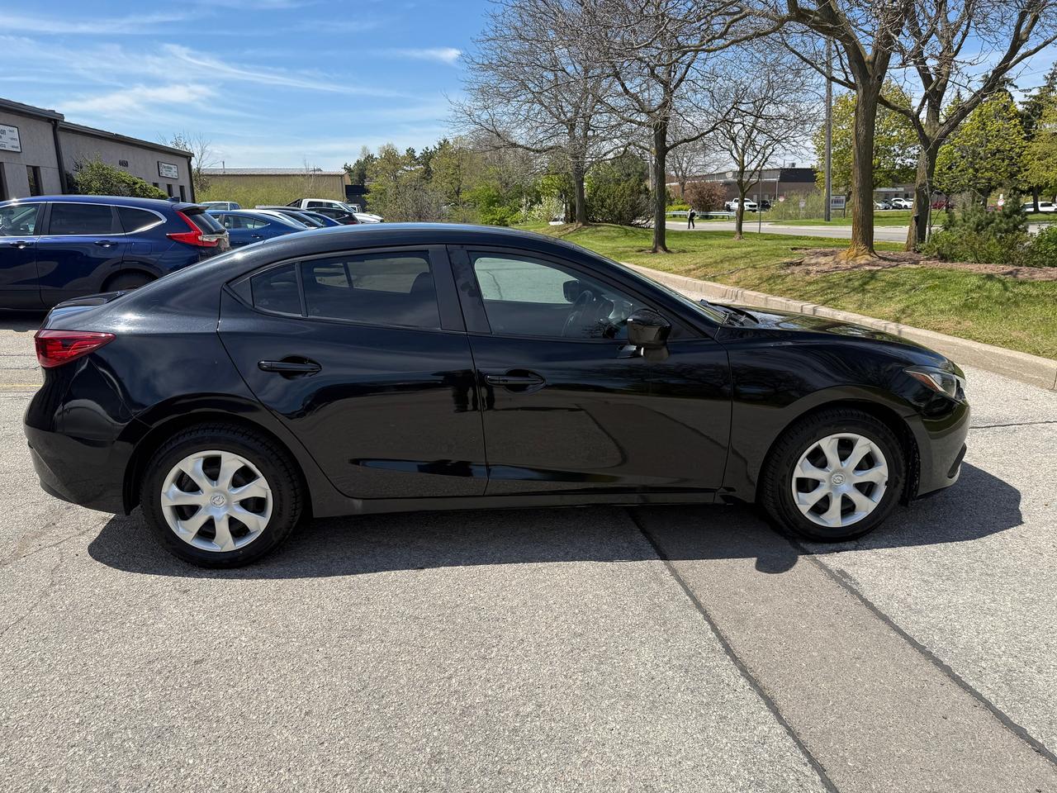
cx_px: 528
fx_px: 733
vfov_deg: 56.8
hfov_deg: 71.6
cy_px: 396
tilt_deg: -12.7
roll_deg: +0.6
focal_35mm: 24
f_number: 1.78
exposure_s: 1/3759
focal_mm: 6.76
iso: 80
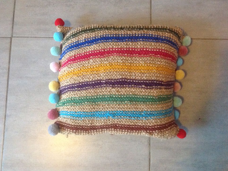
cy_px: 85
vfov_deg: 39.6
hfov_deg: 51.4
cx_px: 111
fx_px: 237
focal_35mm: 36
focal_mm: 4.28
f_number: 2.4
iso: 640
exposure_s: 1/15
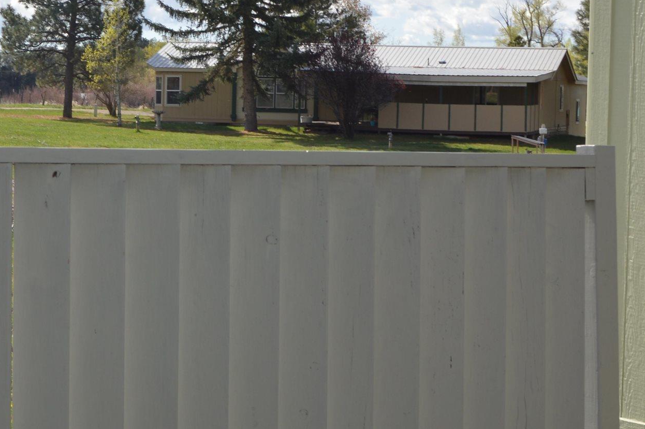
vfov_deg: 12.7
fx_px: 1919
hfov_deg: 18.9
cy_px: 167
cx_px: 122
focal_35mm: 107
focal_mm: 29
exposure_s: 1/200
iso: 100
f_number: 8
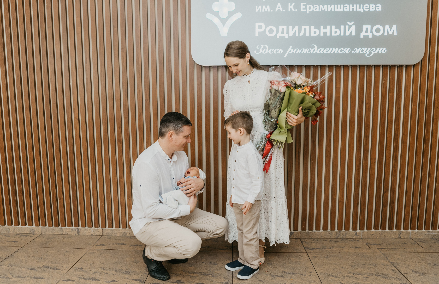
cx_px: 211
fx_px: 351
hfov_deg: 64.0
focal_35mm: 29
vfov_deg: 44.1
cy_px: 152
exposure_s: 1/160
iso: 250
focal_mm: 27
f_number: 4
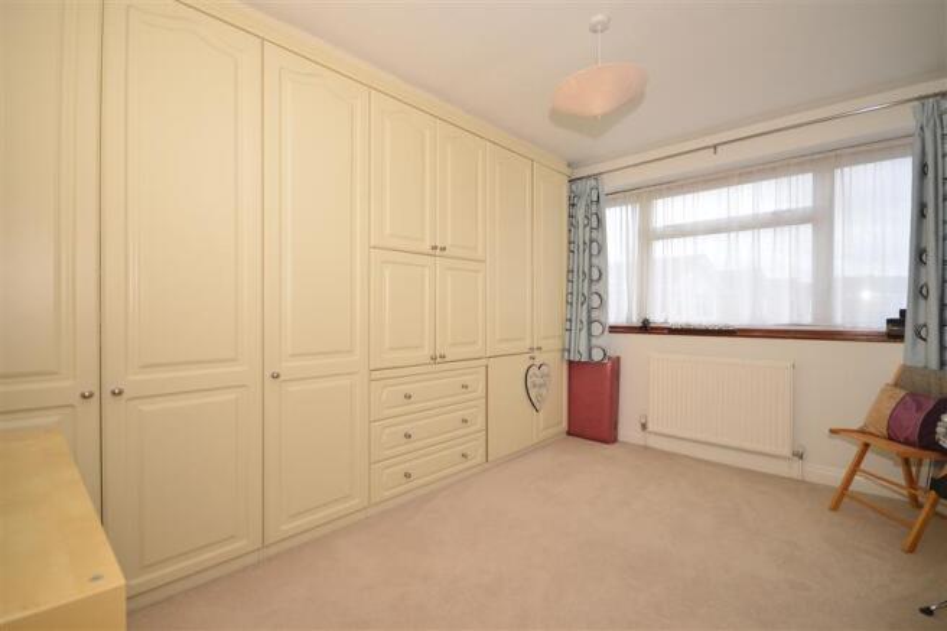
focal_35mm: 16
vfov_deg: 72.0
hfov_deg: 95.0
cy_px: 316
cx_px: 474
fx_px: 434
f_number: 6.3
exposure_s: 1/50
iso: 200
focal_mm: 11
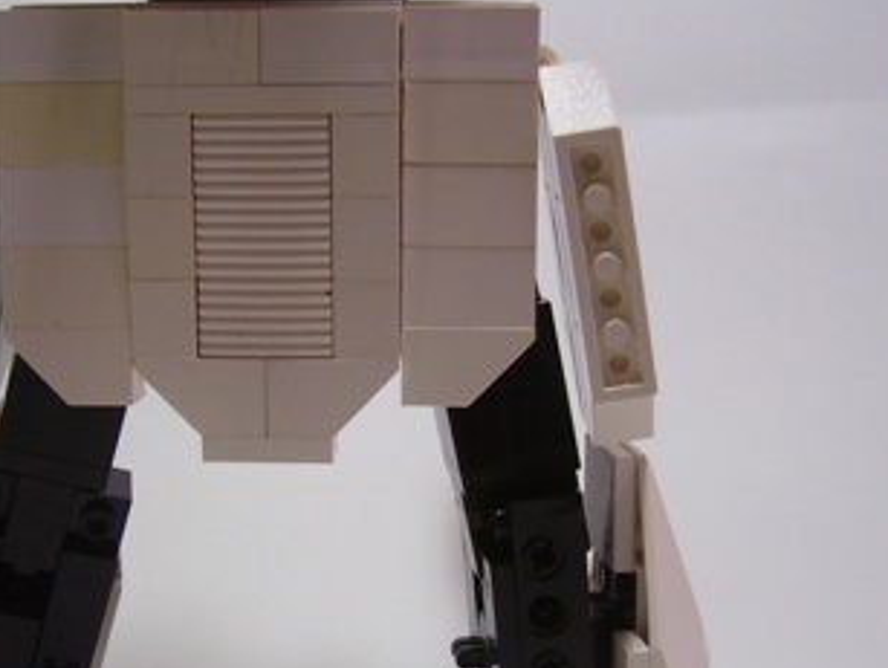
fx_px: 1515
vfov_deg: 24.8
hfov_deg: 32.6
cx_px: 351
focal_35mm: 59
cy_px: 431
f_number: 2.7
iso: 80
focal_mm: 5.6
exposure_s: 1/30
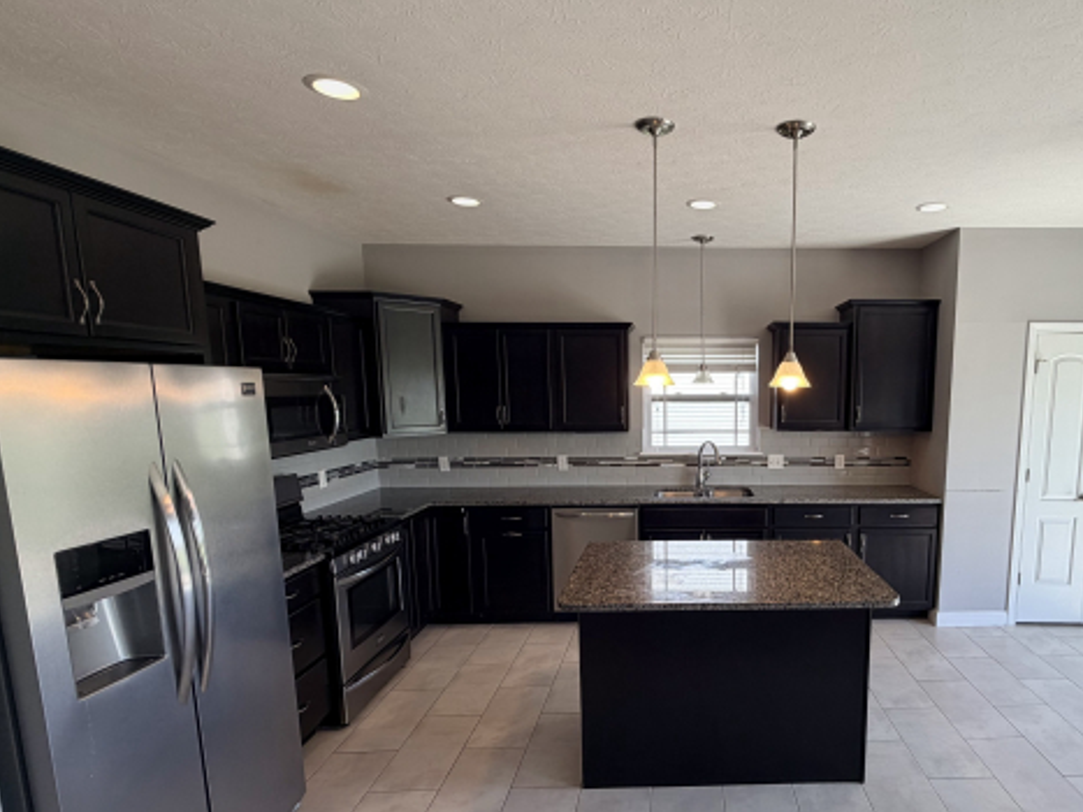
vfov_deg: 65.5
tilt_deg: -8.3
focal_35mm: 20
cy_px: 473
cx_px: 706
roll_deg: +0.8
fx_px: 626
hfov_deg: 79.5
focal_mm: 2.22
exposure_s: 1/120
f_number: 2.2
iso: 50
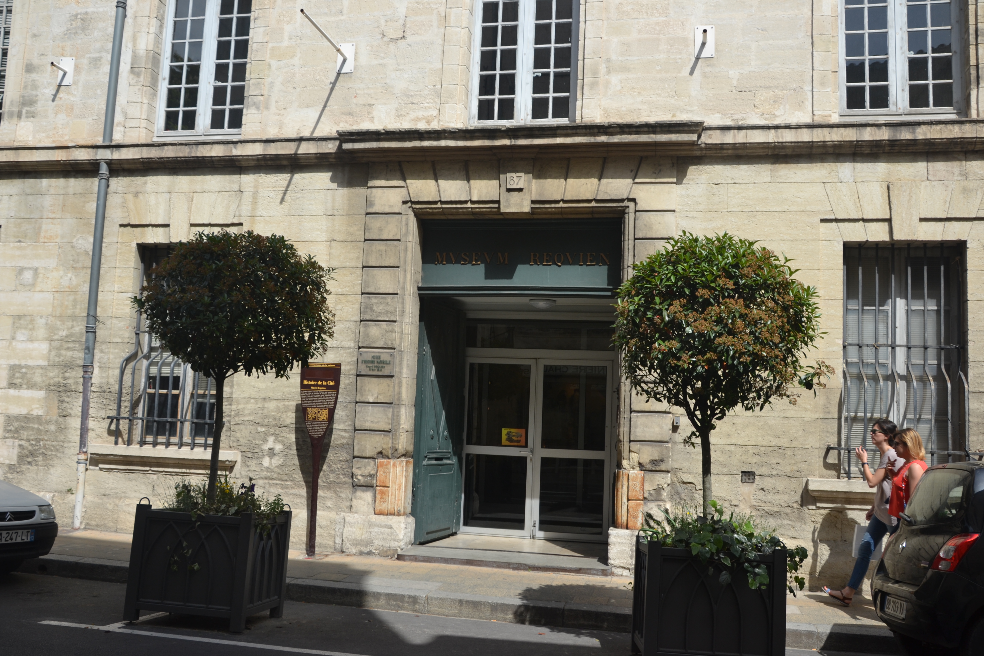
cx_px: 492
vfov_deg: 40.0
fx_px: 902
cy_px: 328
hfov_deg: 57.2
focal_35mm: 33
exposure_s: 1/200
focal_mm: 22
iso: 100
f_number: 7.1
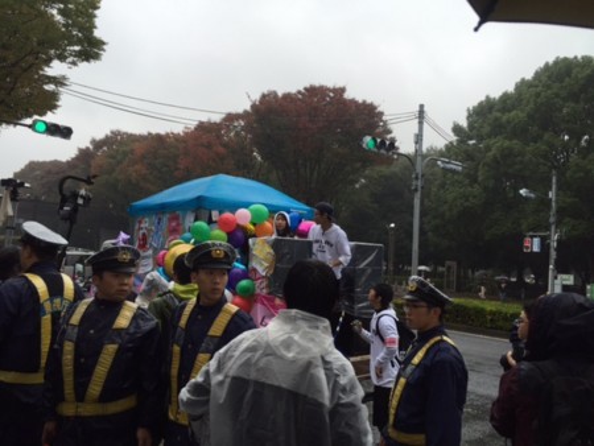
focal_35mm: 29
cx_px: 297
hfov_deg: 61.6
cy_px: 223
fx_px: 498
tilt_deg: +8.3
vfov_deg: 48.3
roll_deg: -5.9
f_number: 2.2
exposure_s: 1/179
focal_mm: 4.15
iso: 32
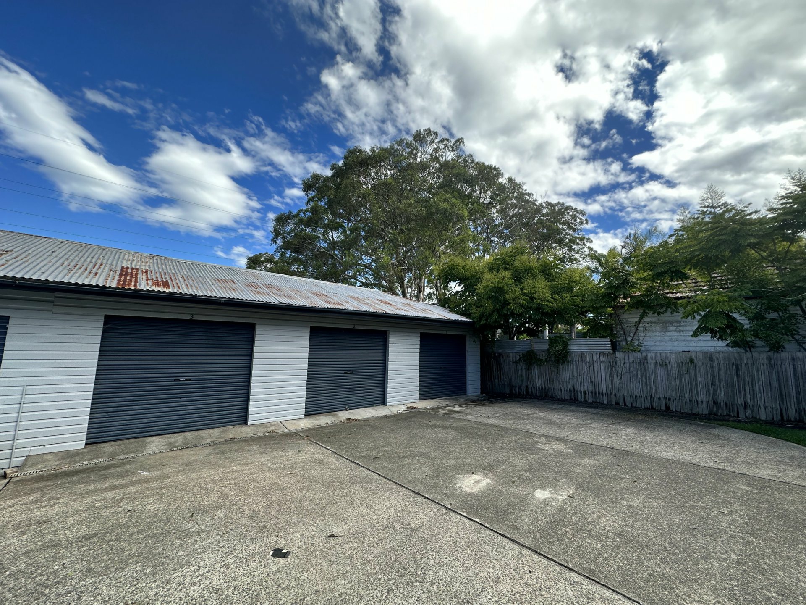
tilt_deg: +7.8
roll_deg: -1.1
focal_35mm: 14
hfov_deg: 102.1
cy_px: 302
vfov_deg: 85.7
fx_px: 326
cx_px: 403
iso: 40
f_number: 2.2
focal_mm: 2.22
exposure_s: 1/561
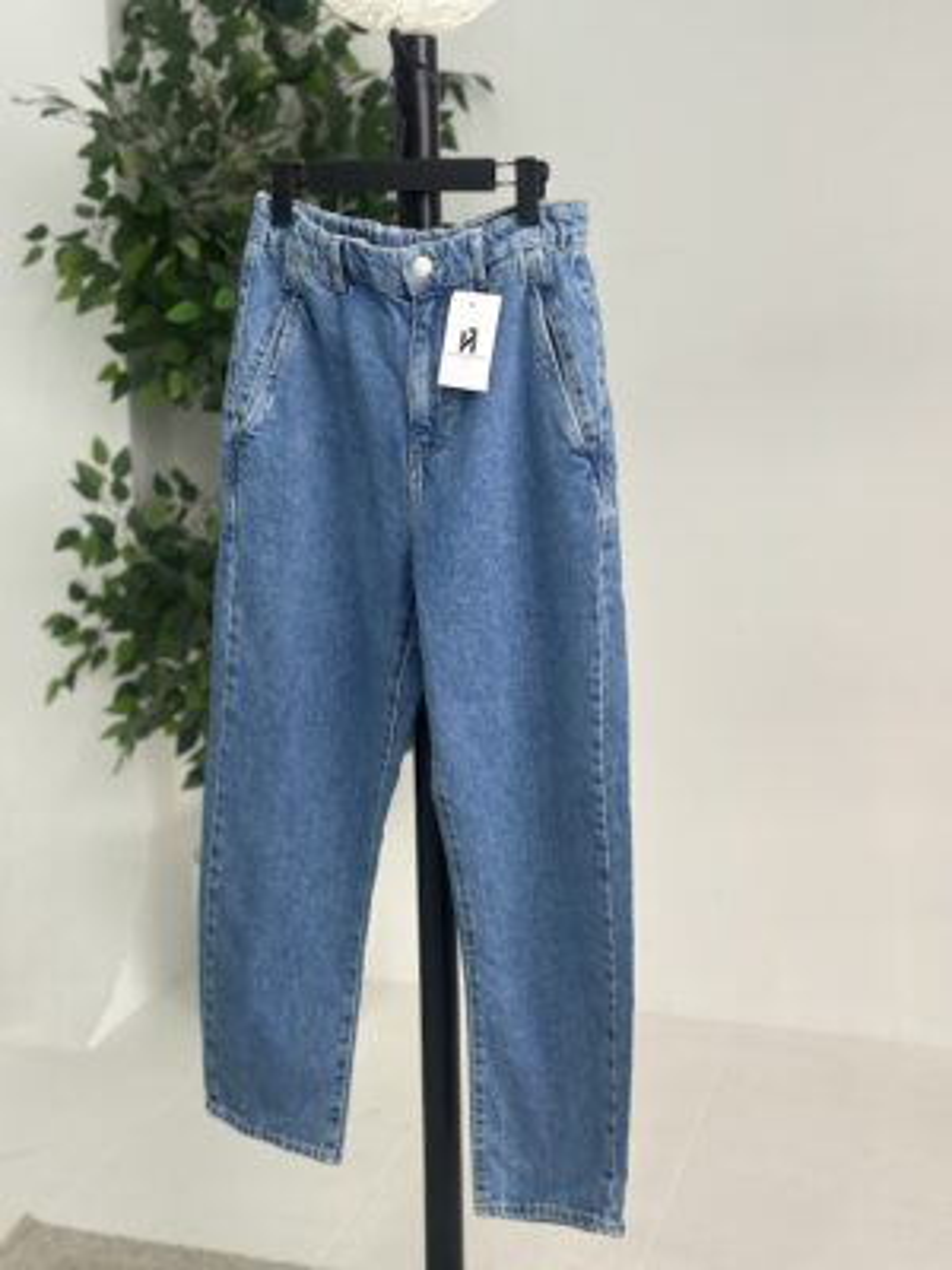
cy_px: 635
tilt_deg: -10.8
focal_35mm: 48
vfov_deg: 39.7
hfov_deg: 30.3
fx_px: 1760
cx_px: 476
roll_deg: +0.0
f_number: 1.78
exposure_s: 1/100
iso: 160
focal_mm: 6.86
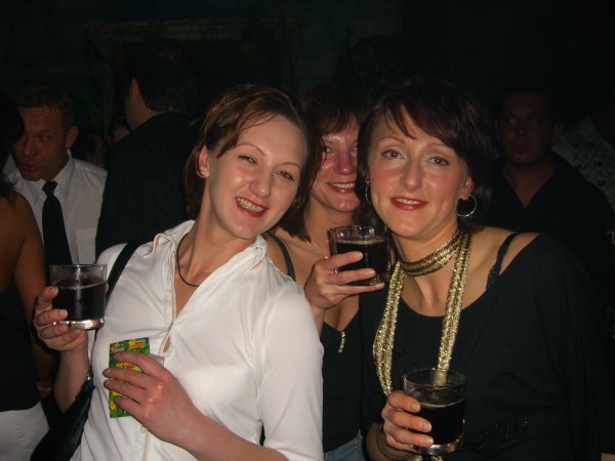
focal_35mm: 38
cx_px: 308
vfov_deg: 37.7
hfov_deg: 49.0
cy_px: 230
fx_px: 675
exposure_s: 1/60
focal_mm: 7.9
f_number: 2.8
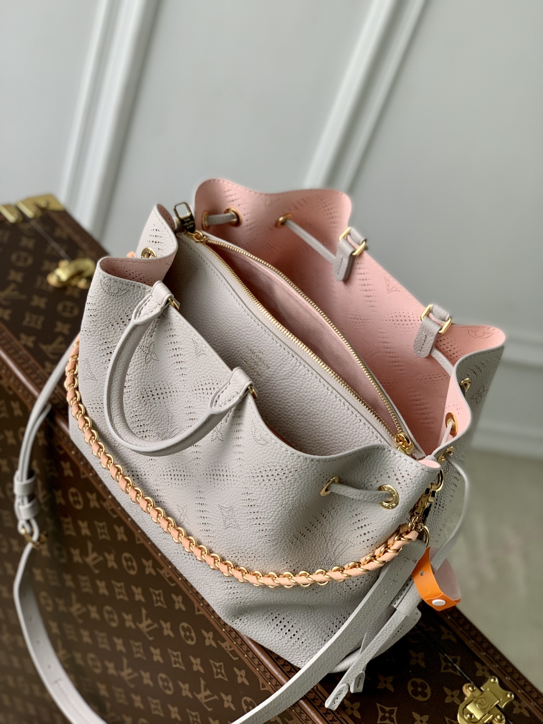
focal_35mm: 52
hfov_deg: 28.0
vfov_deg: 36.8
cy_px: 362
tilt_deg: -38.5
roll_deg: -21.6
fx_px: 1088
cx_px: 272
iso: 64
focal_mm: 6
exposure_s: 1/122
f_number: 2.4
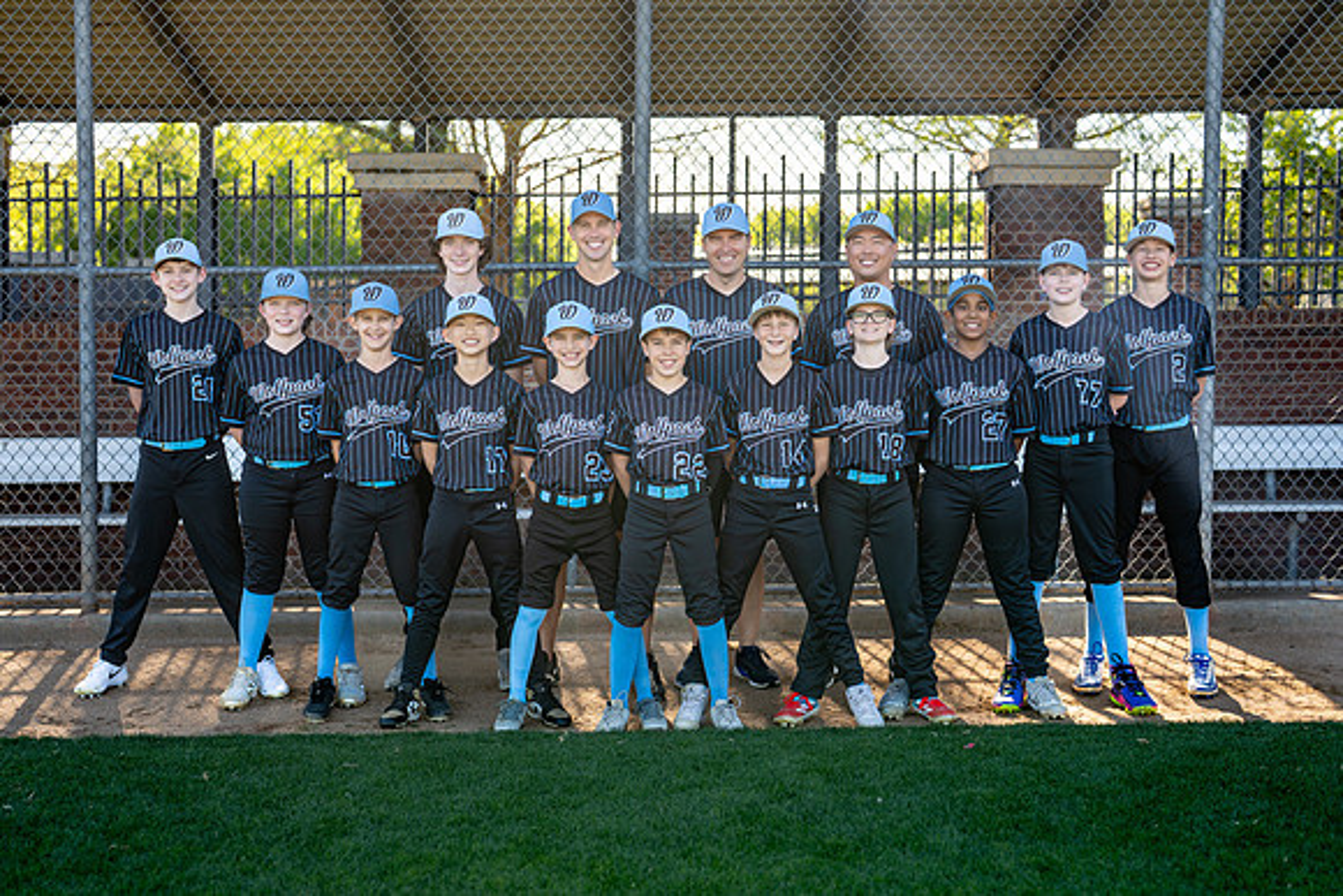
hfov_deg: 37.5
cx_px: 641
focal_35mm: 53
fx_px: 1977
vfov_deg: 25.5
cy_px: 474
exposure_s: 1/800
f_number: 2.5
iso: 125
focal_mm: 50
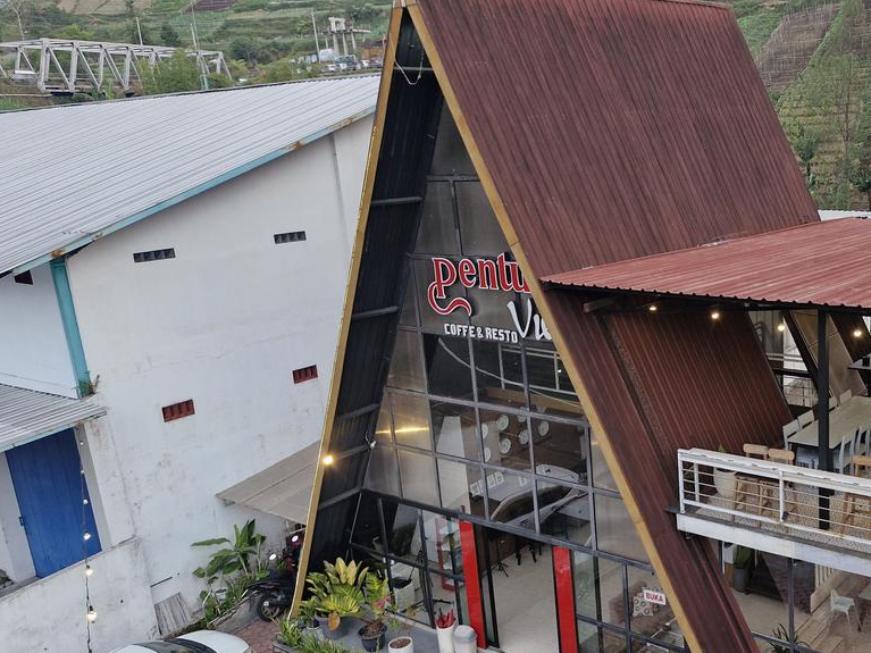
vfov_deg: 39.4
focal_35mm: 36
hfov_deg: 49.7
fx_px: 906
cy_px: 399
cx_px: 634
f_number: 1.8
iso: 200
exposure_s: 1/180
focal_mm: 5.54
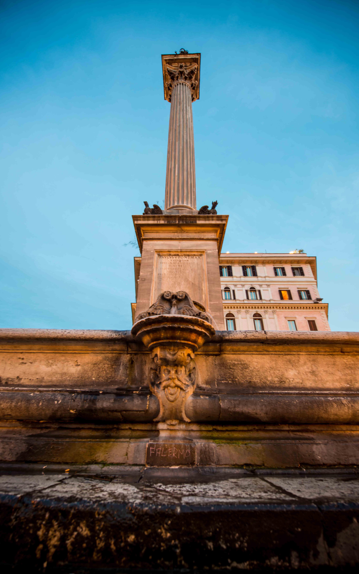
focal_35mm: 15
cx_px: 180
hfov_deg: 74.8
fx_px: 235
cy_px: 288
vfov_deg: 101.5
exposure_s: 1/1.25
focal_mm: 14
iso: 100
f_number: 4
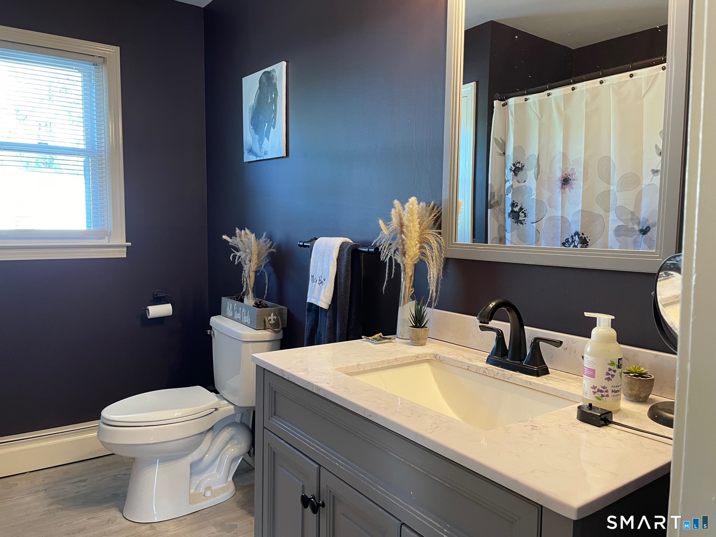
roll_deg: -0.4
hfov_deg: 67.3
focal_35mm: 26
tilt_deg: -4.8
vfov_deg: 53.1
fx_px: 538
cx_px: 358
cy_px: 268
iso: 125
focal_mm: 4.2
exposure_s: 1/60
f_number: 1.6
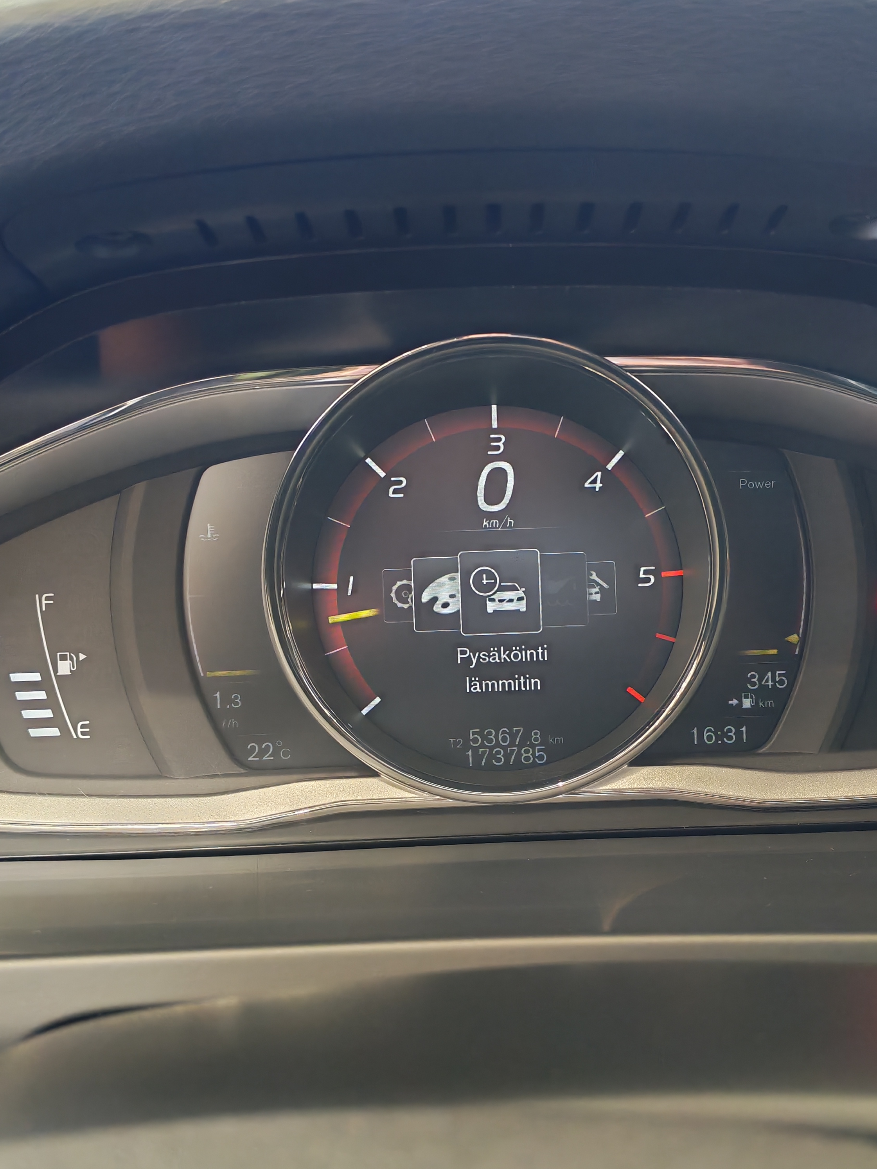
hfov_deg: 38.5
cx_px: 517
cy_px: 586
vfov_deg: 50.1
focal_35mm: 37
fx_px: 1250
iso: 1422
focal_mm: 6.12
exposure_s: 1/50
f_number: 1.9
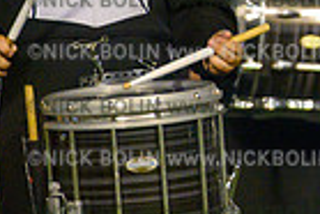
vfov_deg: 1.7
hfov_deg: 2.5
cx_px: 564
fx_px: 7412
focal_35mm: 833
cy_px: -160
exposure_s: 1/1000
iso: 10000
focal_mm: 200
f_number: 4
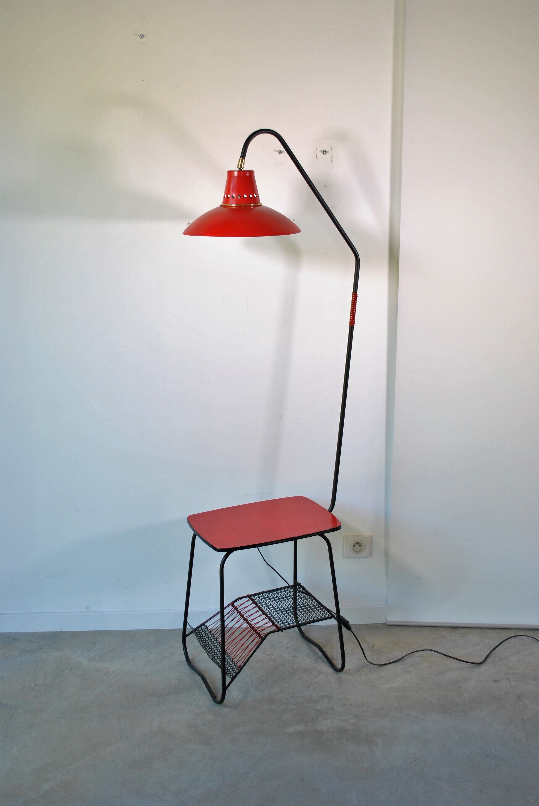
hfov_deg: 34.3
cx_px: 270
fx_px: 873
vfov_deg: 49.5
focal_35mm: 39
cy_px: 403
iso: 200
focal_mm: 26
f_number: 5
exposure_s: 1/50
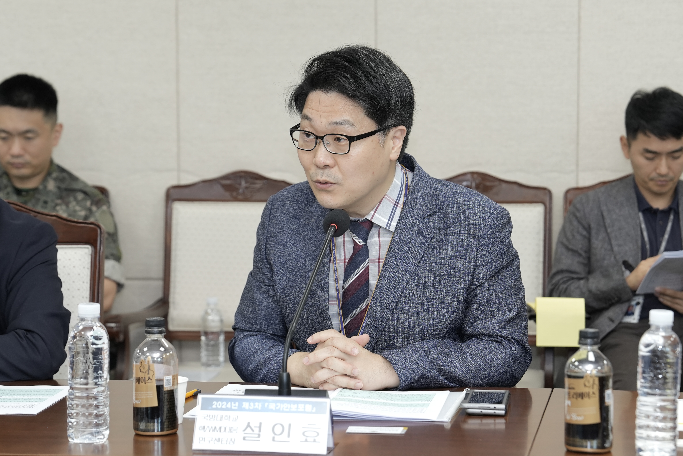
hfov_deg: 28.8
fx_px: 1328
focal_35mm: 70
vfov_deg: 19.5
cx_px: 342
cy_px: 228
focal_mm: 70
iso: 800
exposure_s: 1/160
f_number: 4
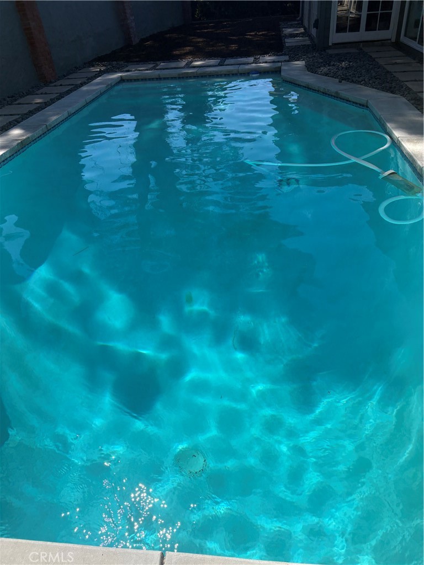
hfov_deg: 53.1
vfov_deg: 67.3
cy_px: 282
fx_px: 425
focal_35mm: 26
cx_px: 212
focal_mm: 5.96
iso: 50
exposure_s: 1/4950
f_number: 1.6
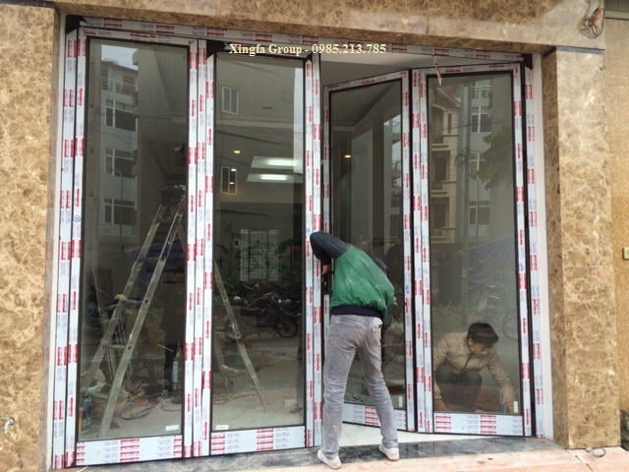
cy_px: 236
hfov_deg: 61.7
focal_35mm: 29
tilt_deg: +2.6
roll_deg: -0.6
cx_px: 314
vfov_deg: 48.2
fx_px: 527
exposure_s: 1/230
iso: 32
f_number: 2.2
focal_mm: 4.15
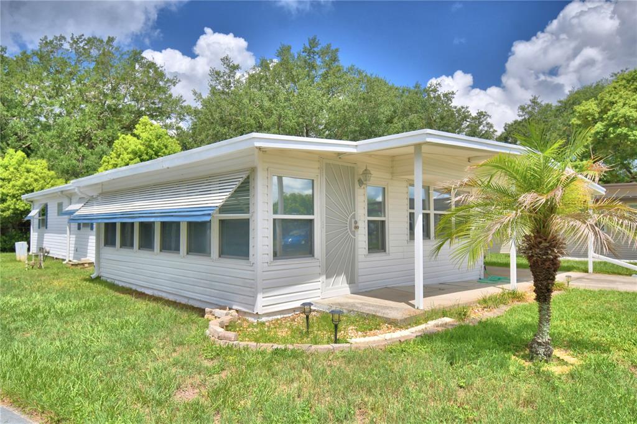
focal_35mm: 24
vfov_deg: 53.1
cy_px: 212
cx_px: 318
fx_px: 425
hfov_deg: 73.8
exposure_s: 1/1250
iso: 100
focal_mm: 16
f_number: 5.3
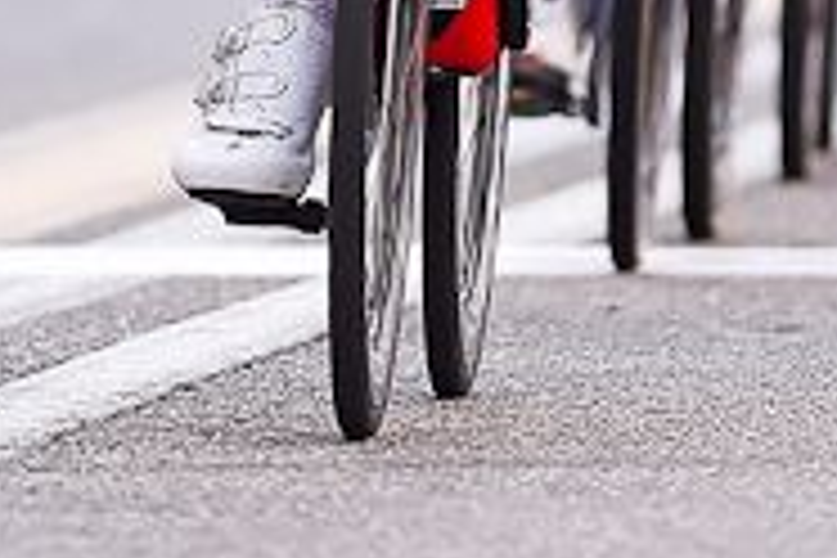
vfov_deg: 0.9
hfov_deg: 1.3
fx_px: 37499
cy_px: -891
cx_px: 1287
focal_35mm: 1613
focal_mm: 300
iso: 800
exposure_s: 1/1600
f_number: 5.6
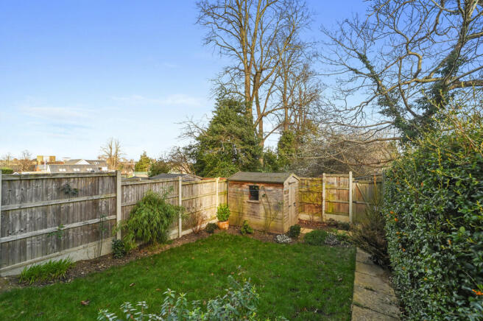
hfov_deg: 104.3
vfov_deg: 81.1
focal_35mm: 14
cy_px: 160
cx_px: 242
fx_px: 188
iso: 400
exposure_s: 1/160
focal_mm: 14
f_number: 8
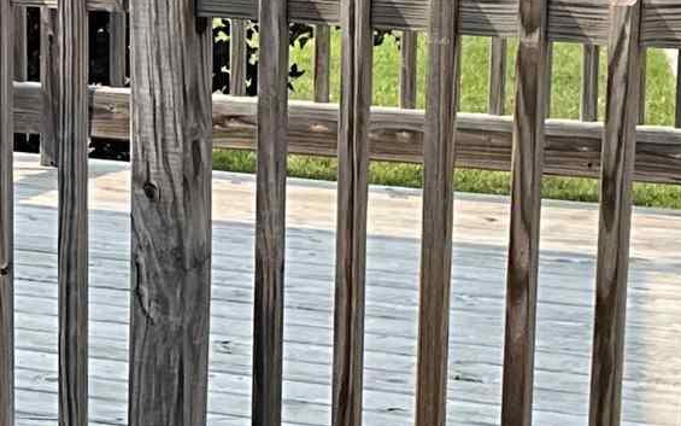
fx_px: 3099
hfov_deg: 12.4
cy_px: 422
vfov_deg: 7.8
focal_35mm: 167
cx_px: 0
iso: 25
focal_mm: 3
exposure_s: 1/929
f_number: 1.8
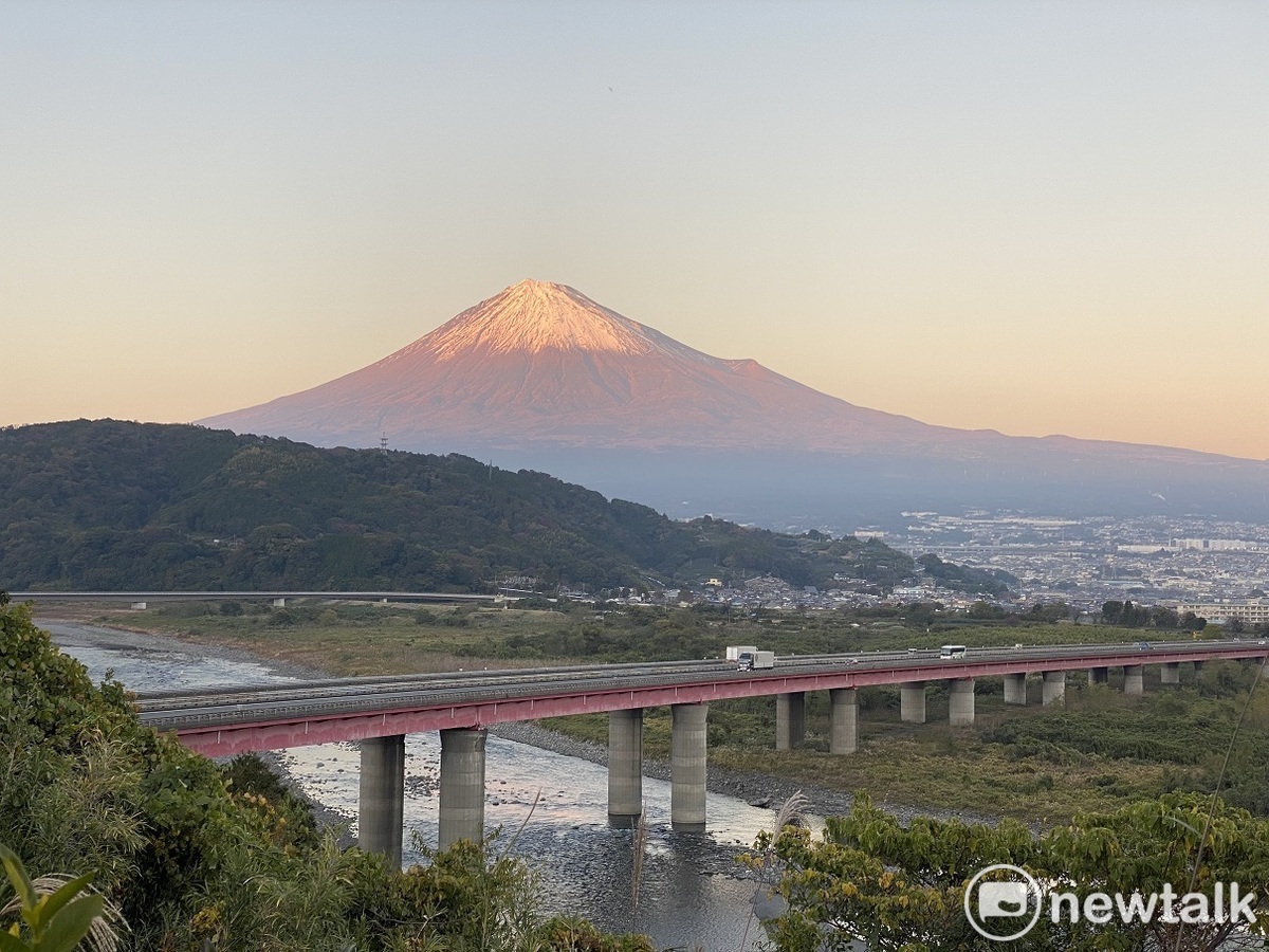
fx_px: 1906
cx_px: 634
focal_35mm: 52
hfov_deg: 36.8
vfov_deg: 28.0
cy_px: 476
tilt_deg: +2.4
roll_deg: -1.0
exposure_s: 1/125
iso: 20
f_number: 2
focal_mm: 6
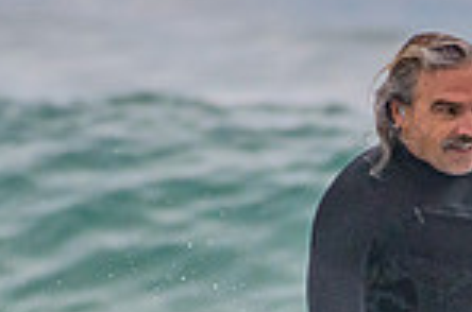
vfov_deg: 0.6
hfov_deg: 0.9
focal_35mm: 2409
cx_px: 392
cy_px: 574
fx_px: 31517
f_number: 5.6
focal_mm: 500
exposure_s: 1/1250
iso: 900
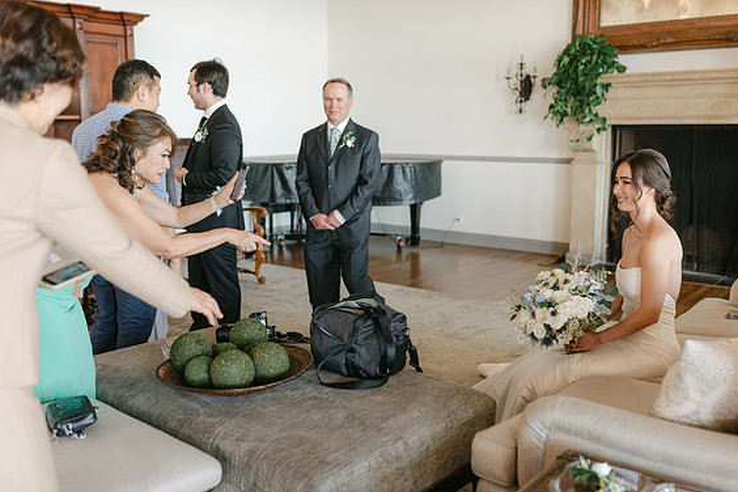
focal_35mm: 36
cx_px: 373
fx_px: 738
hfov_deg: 53.1
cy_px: 241
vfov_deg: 36.9
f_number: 2
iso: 220
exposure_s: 1/125
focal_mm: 35
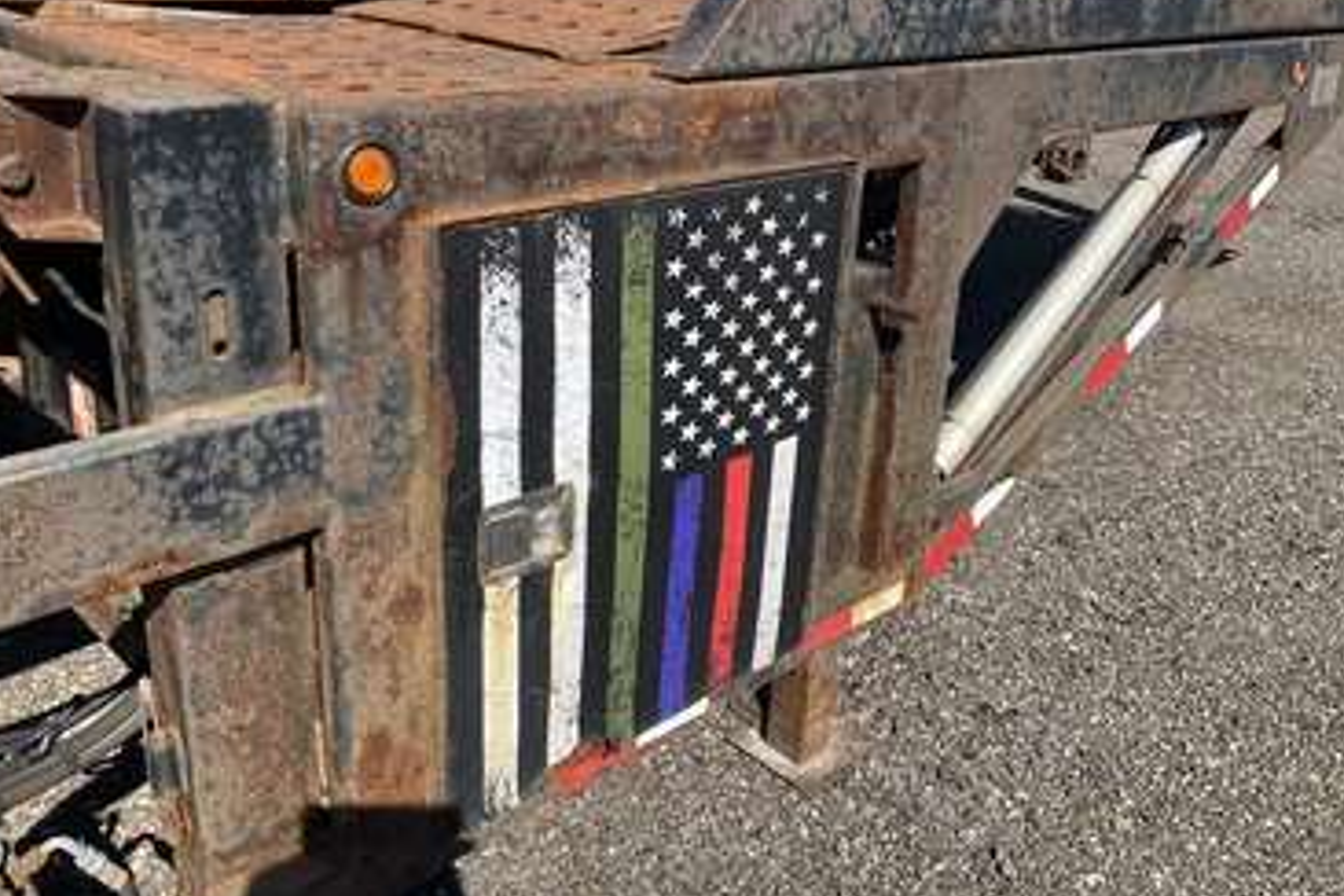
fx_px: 1232
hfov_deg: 57.2
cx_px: 690
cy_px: 378
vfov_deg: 39.9
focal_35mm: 33
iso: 25
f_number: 1.8
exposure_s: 1/1144
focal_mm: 3
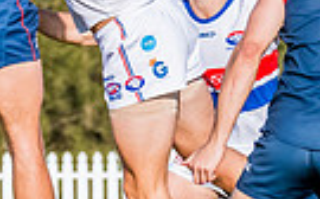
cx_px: 33
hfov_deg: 1.2
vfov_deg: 0.8
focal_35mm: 1734
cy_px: -33
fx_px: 15103
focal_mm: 250
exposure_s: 1/1600
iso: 800
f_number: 10
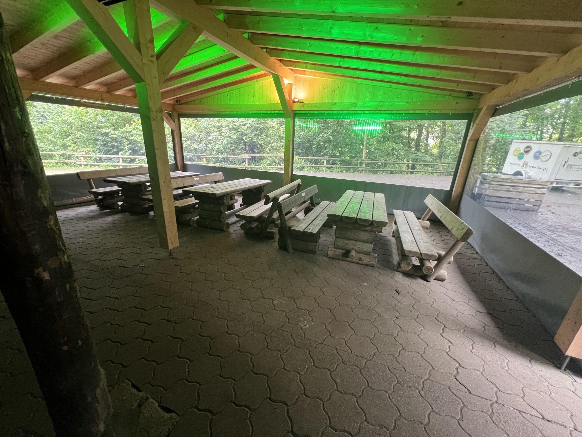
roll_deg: -2.4
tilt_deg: -18.2
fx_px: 219
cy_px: 218
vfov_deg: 89.9
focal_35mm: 13
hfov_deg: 106.2
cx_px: 291
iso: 500
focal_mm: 1.57
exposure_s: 1/50
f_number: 1.8
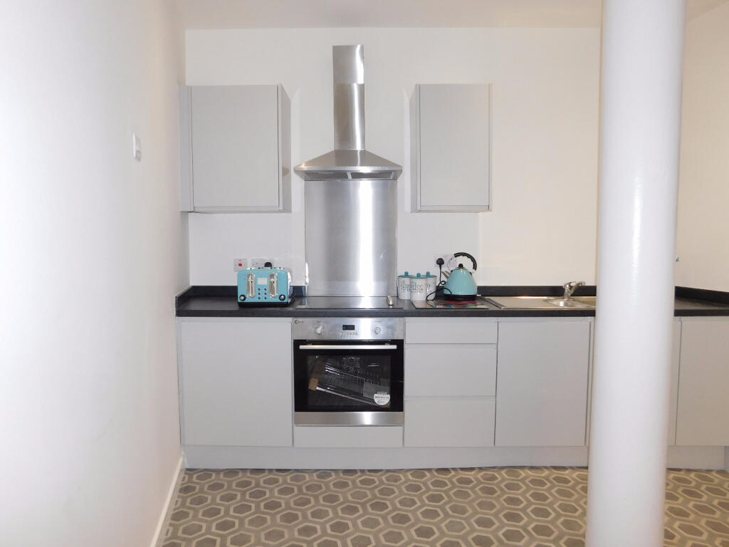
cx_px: 364
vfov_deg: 58.9
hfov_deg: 73.9
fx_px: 484
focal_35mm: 23
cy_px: 274
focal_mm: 4
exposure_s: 1/30
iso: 200
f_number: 3
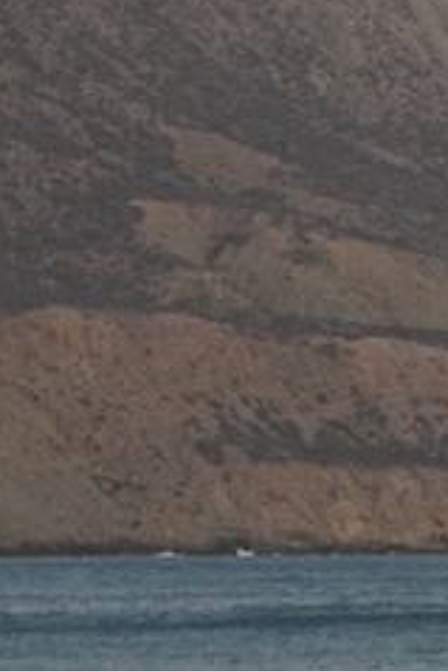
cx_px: 1251
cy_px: 464
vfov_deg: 6.3
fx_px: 6113
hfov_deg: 4.1
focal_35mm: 328
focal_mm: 50
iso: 1000
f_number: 5.6
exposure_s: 1/200
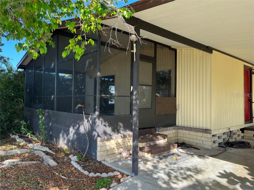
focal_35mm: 26
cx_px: 127
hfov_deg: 67.3
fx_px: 191
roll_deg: +0.0
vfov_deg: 53.1
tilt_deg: +1.3
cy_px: 95
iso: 50
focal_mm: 5.1
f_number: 1.6
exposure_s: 1/433
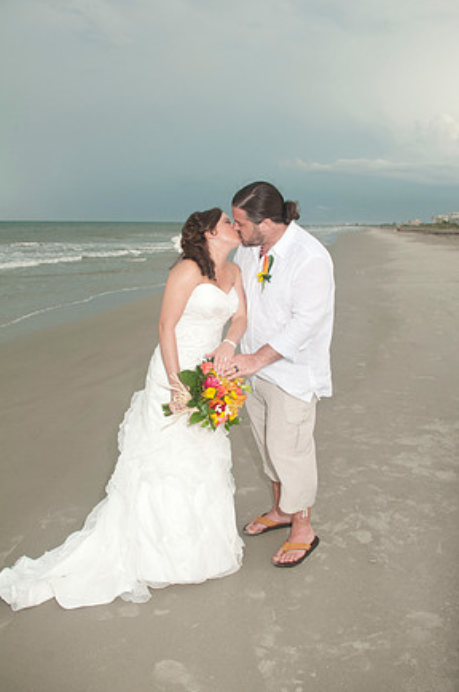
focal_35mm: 28
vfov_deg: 65.5
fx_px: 537
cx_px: 233
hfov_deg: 46.3
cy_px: 340
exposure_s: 1/80
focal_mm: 18
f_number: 5.6
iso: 400
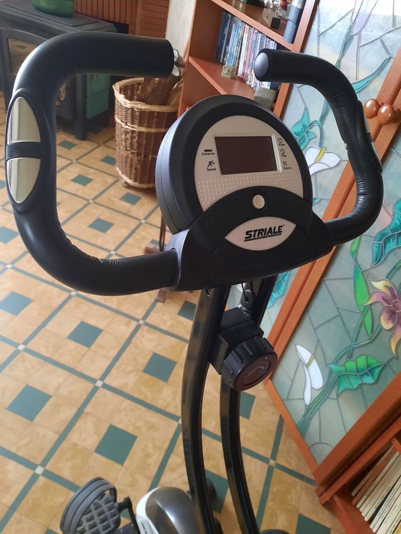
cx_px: 200
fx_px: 386
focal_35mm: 25
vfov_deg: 69.4
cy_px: 267
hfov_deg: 54.9
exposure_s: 1/25
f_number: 2
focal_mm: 4.6
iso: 640
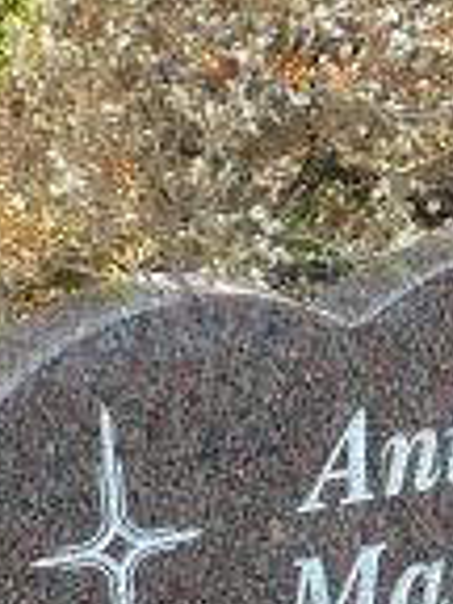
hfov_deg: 9.2
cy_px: 1300
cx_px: 738
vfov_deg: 11.2
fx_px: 2722
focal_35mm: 156
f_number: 2.8
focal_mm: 5.2
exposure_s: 1/50
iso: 100
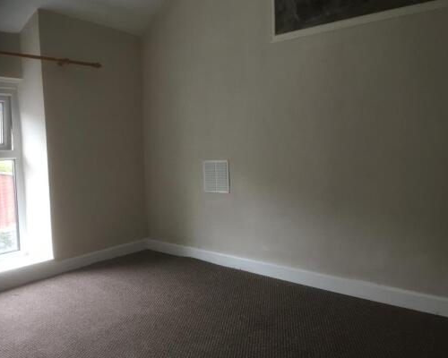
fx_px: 438
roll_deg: +1.2
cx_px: 208
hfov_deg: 54.2
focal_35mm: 33
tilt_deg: -5.6
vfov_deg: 44.5
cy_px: 181
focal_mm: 4.15
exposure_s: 1/33
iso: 50
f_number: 2.2
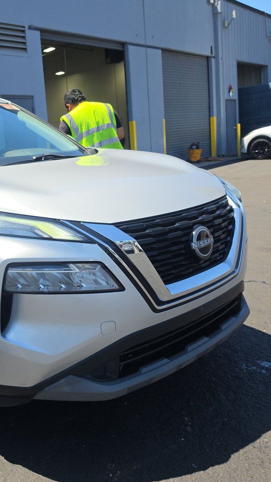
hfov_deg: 32.6
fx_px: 434
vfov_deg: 58.0
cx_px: 18
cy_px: 240
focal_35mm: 34
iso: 65
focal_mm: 6.5
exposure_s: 1/6148
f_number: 1.4
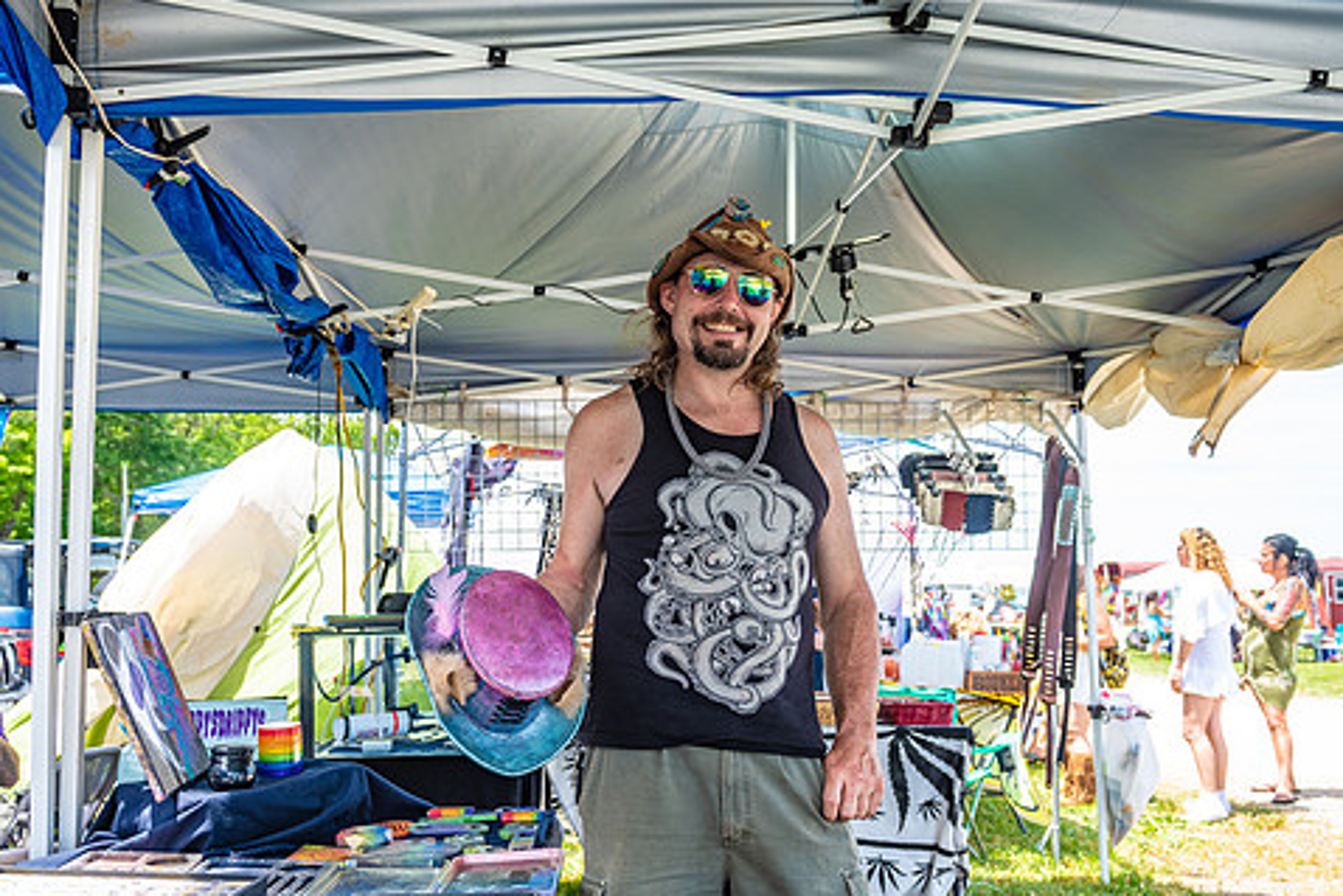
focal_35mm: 34
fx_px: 1269
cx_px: 610
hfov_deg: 55.7
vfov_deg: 38.8
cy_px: 510
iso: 100
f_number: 4.5
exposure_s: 1/200
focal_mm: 28
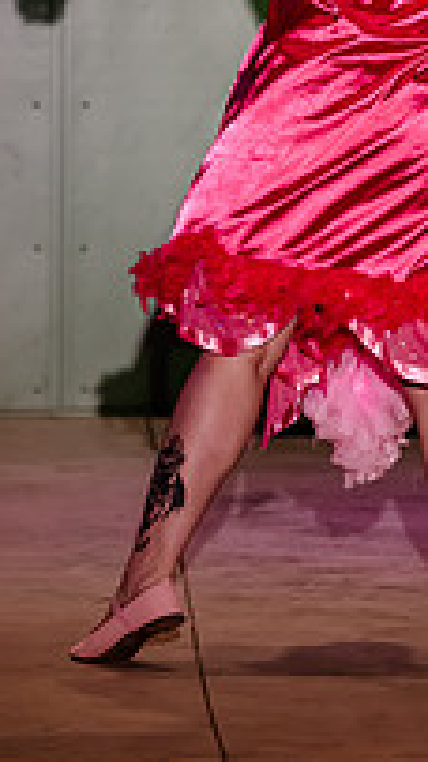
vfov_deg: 5.3
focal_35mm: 407
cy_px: 158
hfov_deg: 3.0
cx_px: 372
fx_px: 8222
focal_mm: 175
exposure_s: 1/200
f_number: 3.5
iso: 800
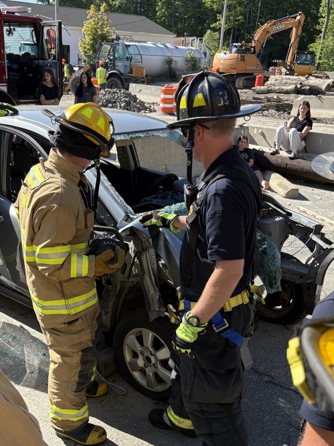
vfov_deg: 45.9
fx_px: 515
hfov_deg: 35.8
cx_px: 132
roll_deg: -1.3
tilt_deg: -23.0
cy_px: 306
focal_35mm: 40
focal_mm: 5.96
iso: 50
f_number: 1.6
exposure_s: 1/1196
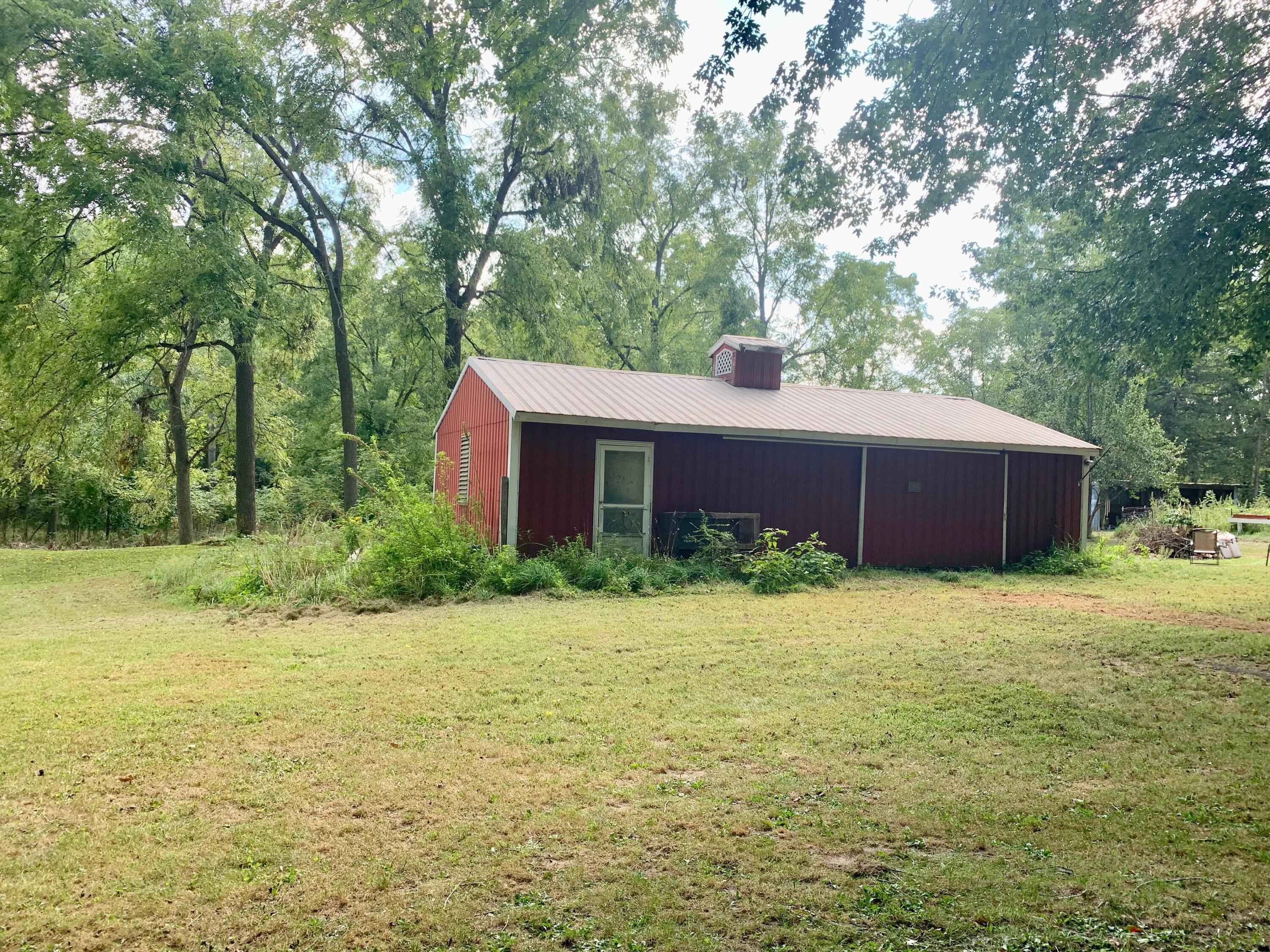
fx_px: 954
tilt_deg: +0.2
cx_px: 635
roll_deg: -2.9
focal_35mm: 26
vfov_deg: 53.1
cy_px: 476
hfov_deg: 67.3
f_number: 1.8
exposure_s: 1/323
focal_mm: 4.25
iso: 25
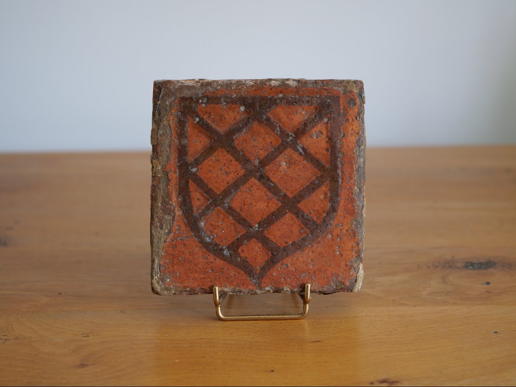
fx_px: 894
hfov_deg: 32.2
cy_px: 194
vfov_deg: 24.4
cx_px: 258
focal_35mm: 60
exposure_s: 1/60
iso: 200
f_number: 2.8
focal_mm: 30
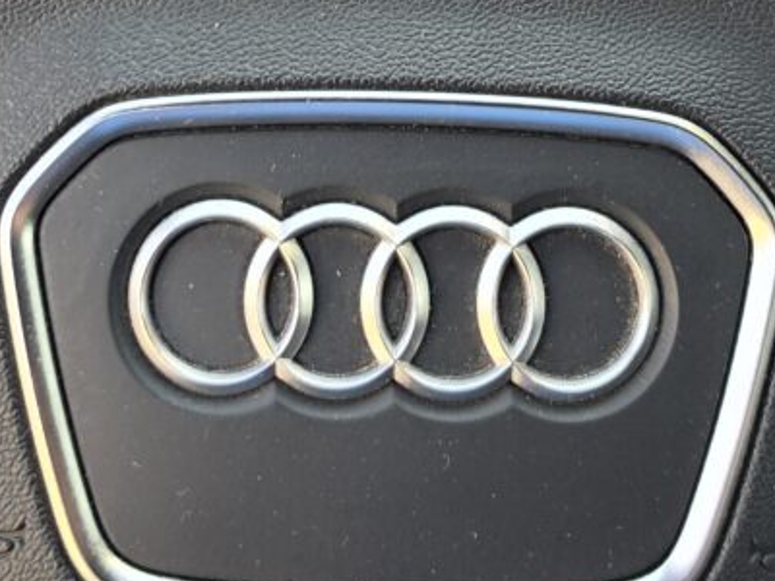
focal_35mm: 92
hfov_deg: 21.3
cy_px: -199
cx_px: 413
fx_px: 2060
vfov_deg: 15.2
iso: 16
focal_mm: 6.5
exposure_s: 1/100
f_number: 1.4
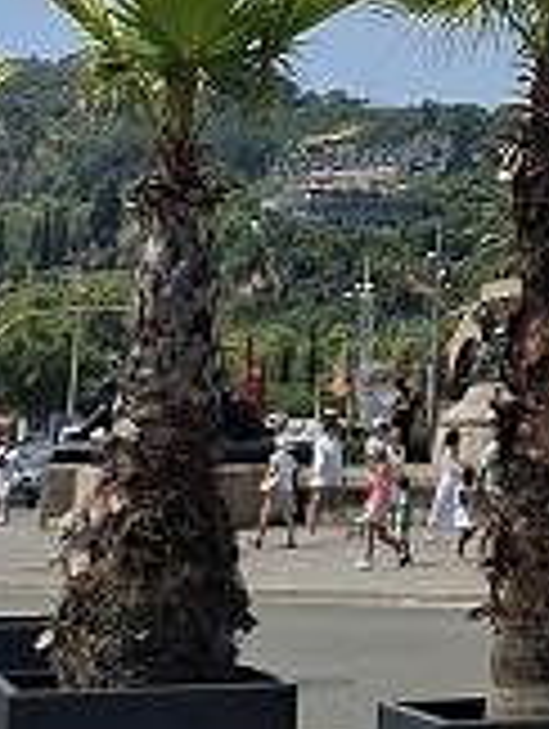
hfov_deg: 9.9
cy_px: -472
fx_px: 3058
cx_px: 837
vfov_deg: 12.7
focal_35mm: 145
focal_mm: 5.54
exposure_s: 1/2532
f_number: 1.8
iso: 50
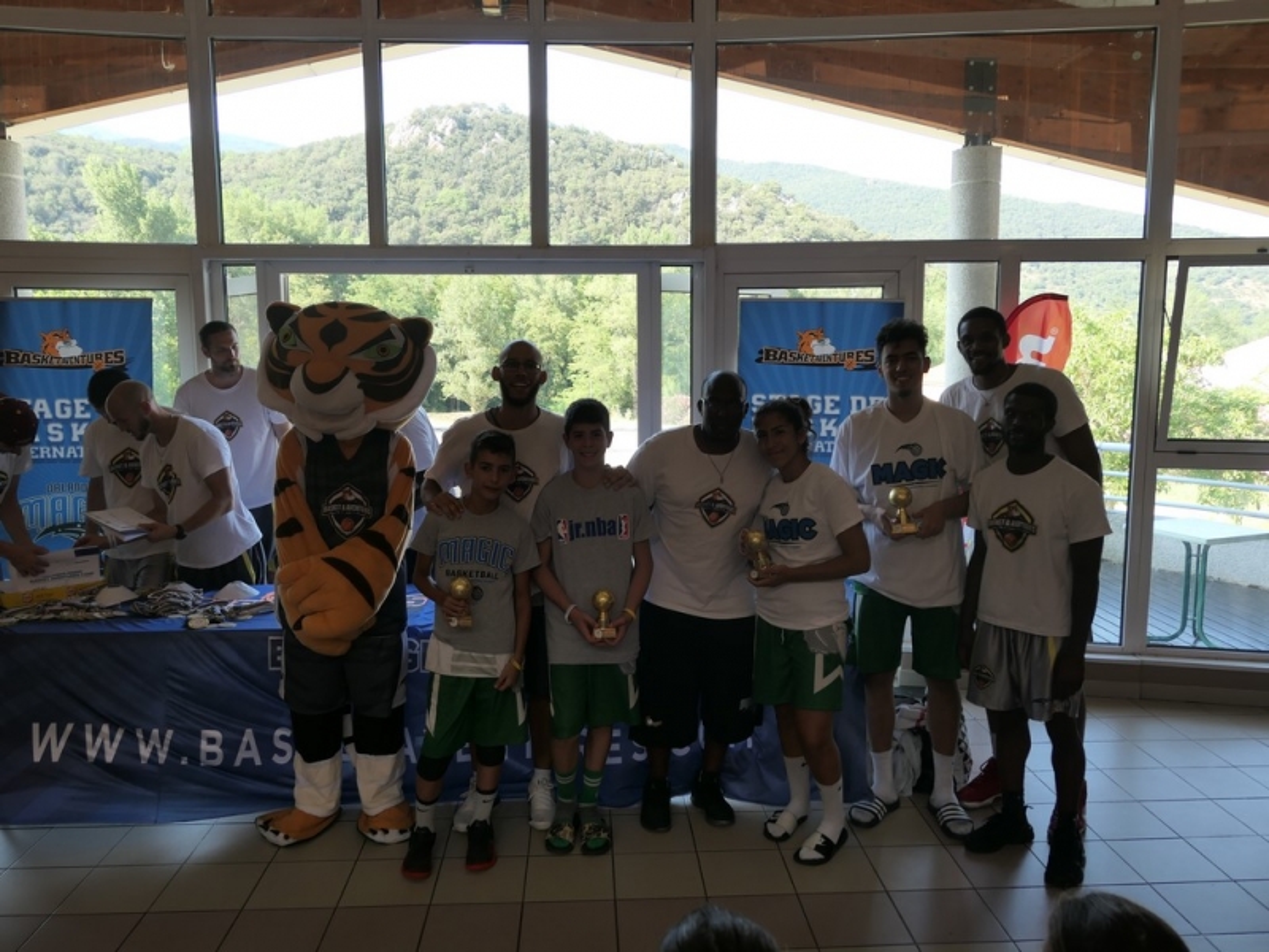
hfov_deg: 67.3
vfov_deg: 53.1
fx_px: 953
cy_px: 476
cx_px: 634
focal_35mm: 26
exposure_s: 1/160
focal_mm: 8.8
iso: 125
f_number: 2.8
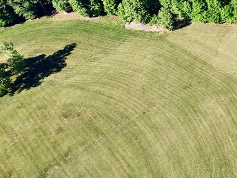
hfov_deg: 18.8
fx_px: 596
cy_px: -65
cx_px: 392
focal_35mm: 87
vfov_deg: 16.0
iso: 100
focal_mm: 8.67
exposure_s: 1/2500
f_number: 1.8
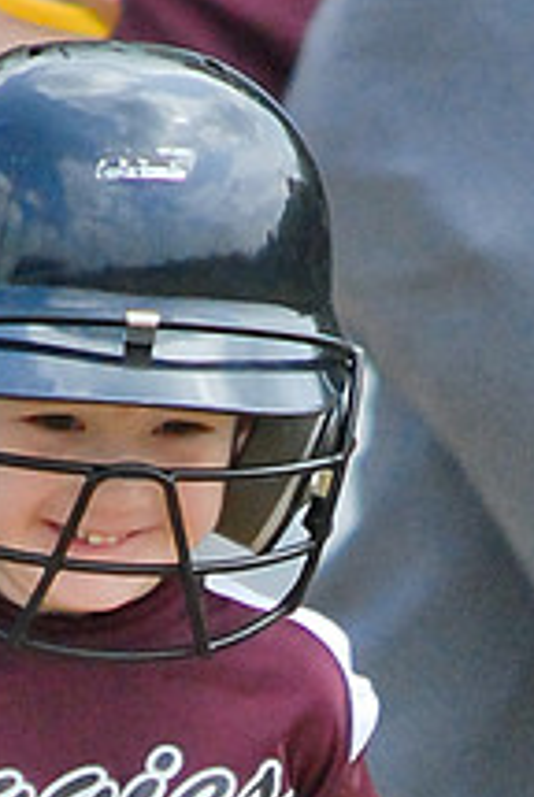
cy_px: 797
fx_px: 13905
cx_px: 32
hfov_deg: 2.2
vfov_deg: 3.3
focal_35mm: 627
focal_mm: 200
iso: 800
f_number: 2.8
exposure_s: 1/6400
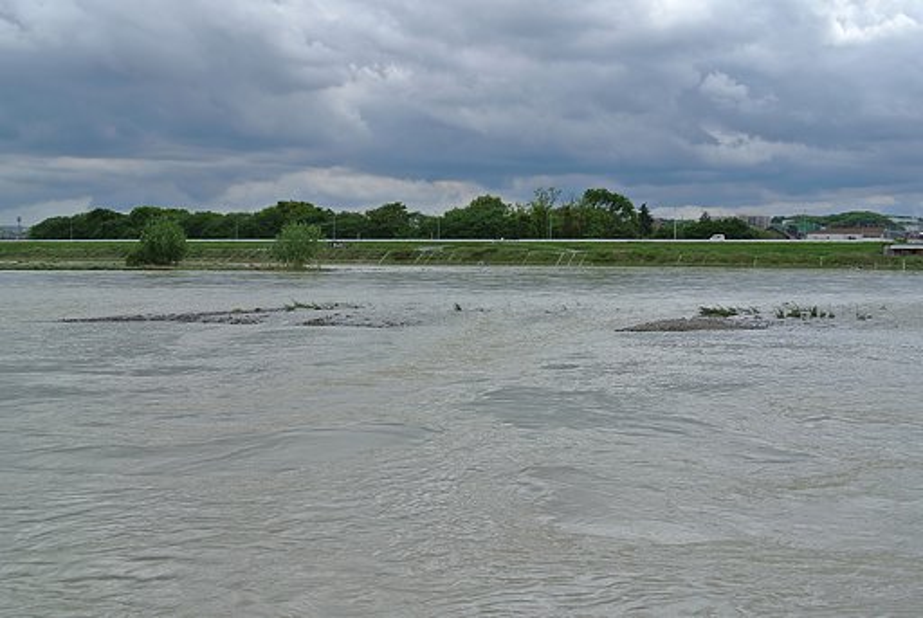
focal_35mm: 36
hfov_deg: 53.1
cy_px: 309
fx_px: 924
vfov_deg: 37.0
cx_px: 462
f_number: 8
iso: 100
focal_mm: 13.6
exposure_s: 1/250
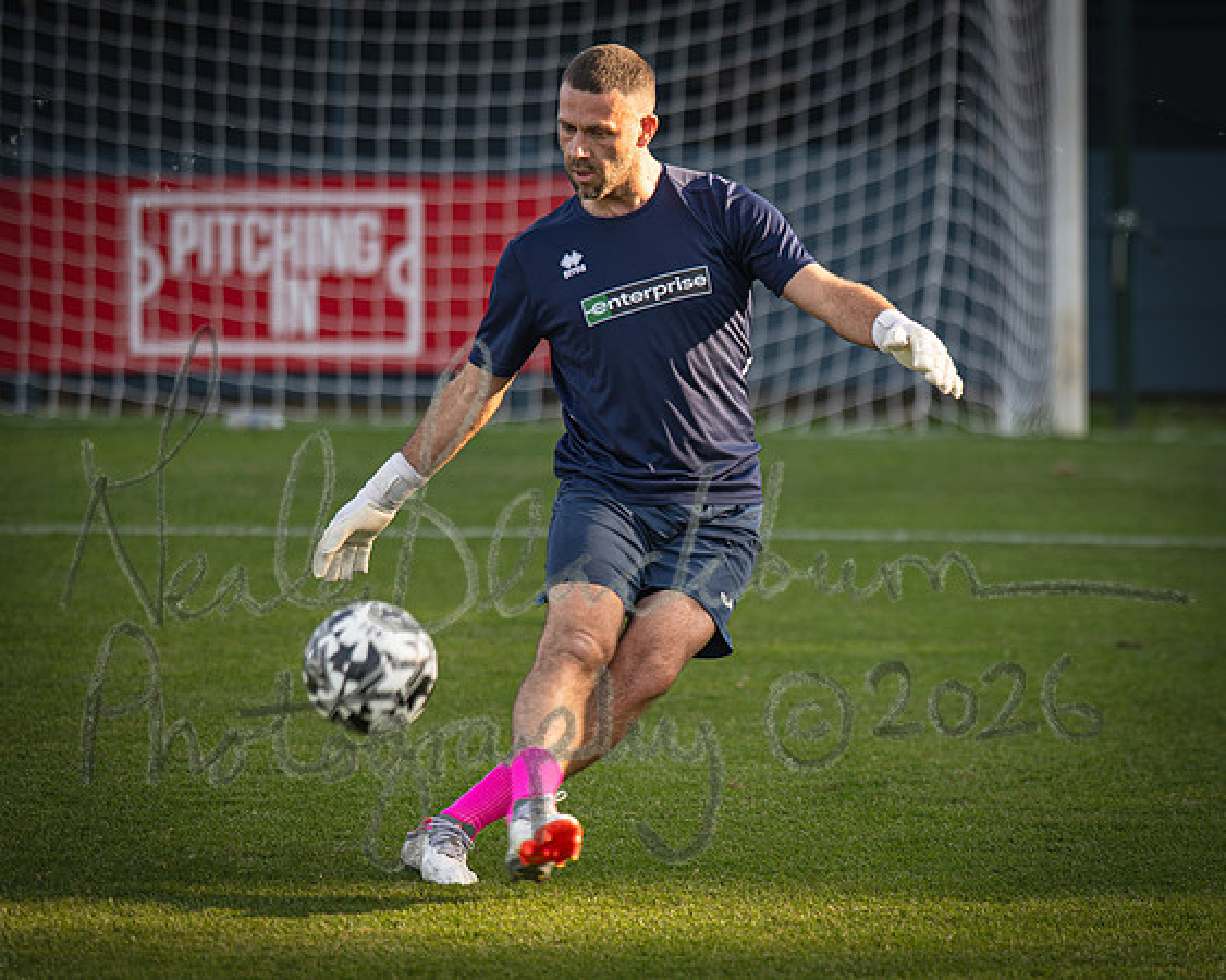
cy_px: 531
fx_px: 9081
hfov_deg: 7.7
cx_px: 772
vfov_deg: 6.2
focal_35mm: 250
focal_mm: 135
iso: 50
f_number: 1.8
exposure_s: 1/800
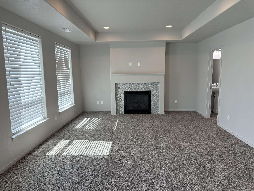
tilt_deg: -7.0
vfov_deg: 56.8
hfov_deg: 71.6
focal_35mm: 24
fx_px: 176
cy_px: 96
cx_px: 127
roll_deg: +0.1
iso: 125
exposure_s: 1/240
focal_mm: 6.76
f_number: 1.78
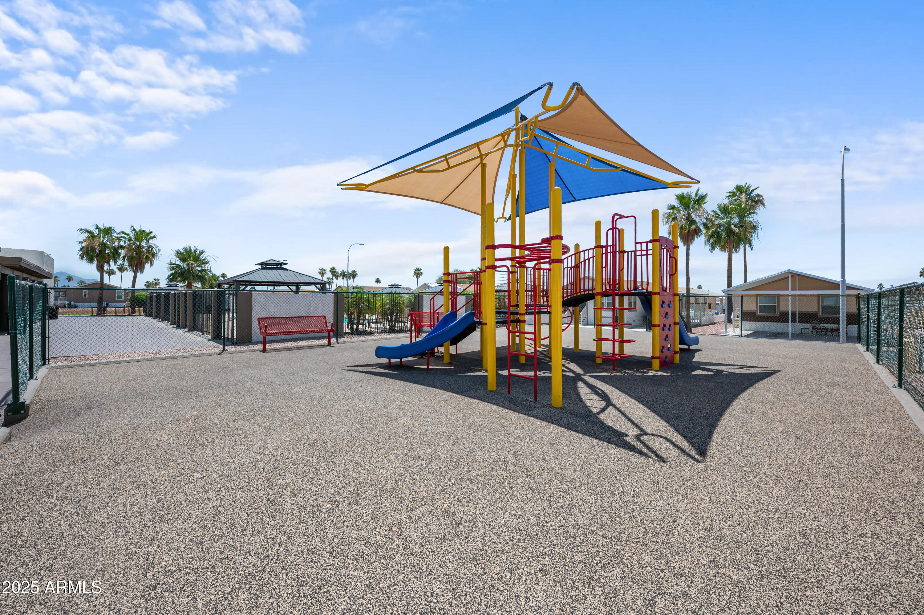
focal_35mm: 14
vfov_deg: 81.1
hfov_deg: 104.3
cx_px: 462
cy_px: 308
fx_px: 359
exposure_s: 1/640
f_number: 9
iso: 320
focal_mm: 14
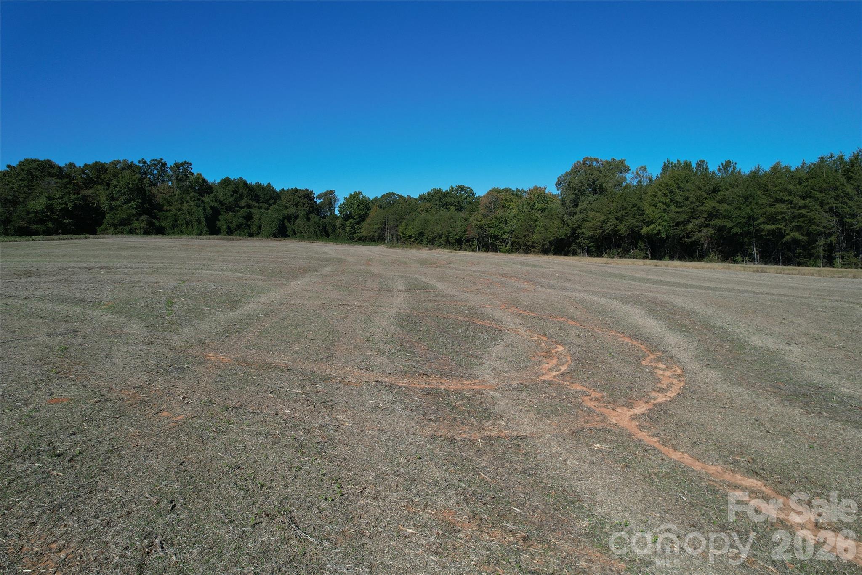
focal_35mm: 22
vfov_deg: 57.2
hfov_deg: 78.6
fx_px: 527
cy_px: 288
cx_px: 431
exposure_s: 1/2500
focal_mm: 8.38
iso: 110
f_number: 2.8
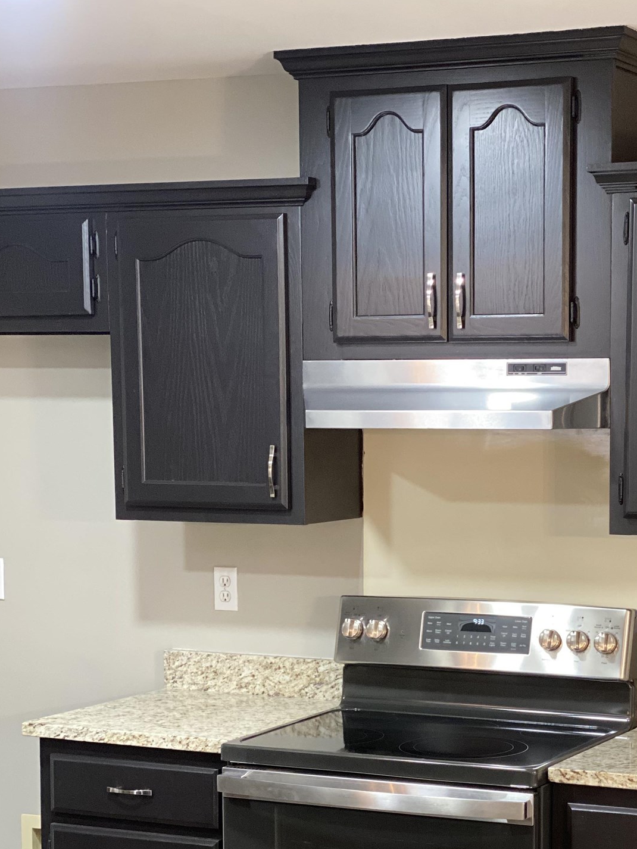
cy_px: 623
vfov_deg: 23.1
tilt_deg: -7.6
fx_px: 2060
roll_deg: -0.7
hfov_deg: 17.5
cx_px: 469
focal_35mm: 84
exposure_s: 1/40
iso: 250
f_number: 2
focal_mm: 6
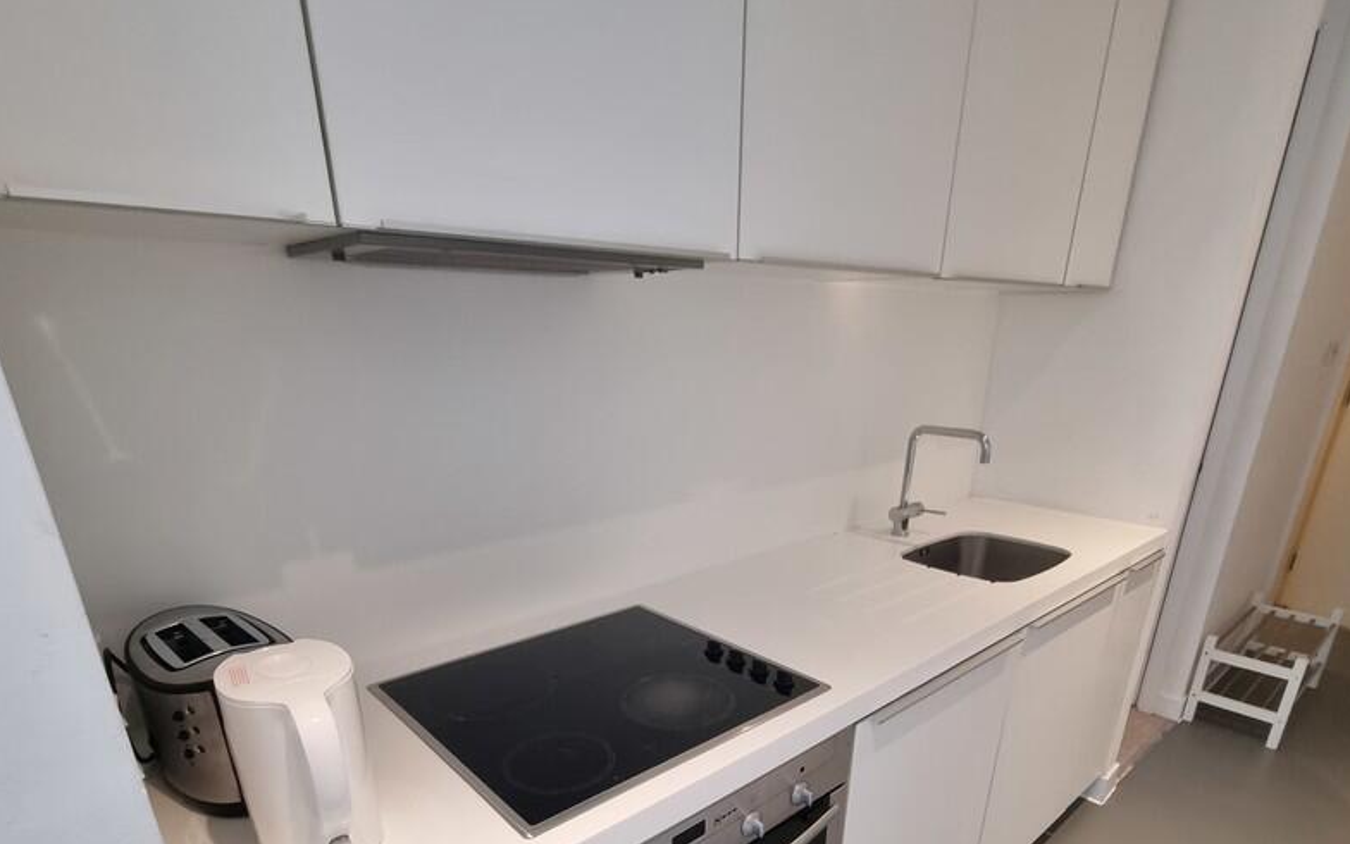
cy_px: 629
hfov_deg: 91.1
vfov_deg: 61.5
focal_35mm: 18
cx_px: 682
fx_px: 662
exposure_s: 1/50
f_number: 2.2
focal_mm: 2.2
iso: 320
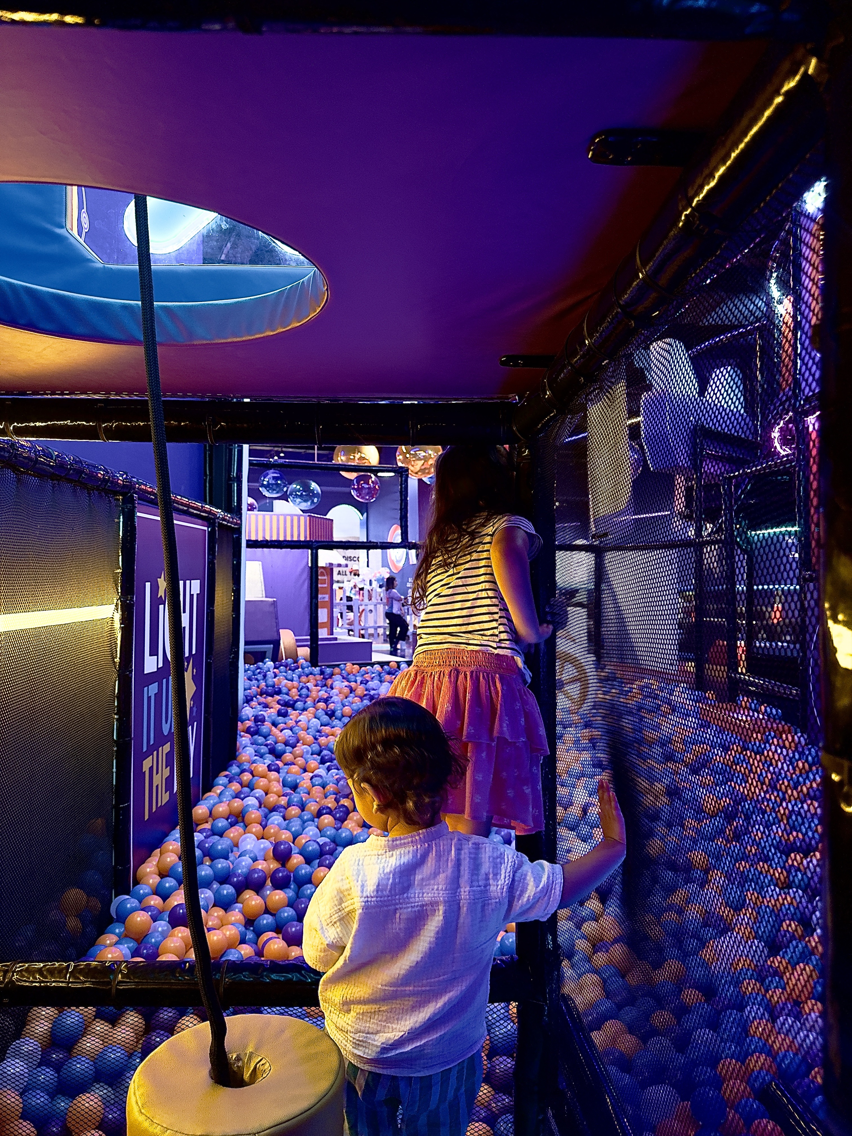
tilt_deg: +1.0
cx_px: 426
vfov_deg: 71.6
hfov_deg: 56.8
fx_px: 788
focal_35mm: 24
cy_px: 568
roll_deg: -0.1
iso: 250
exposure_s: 1/50
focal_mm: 6.76
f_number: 1.78
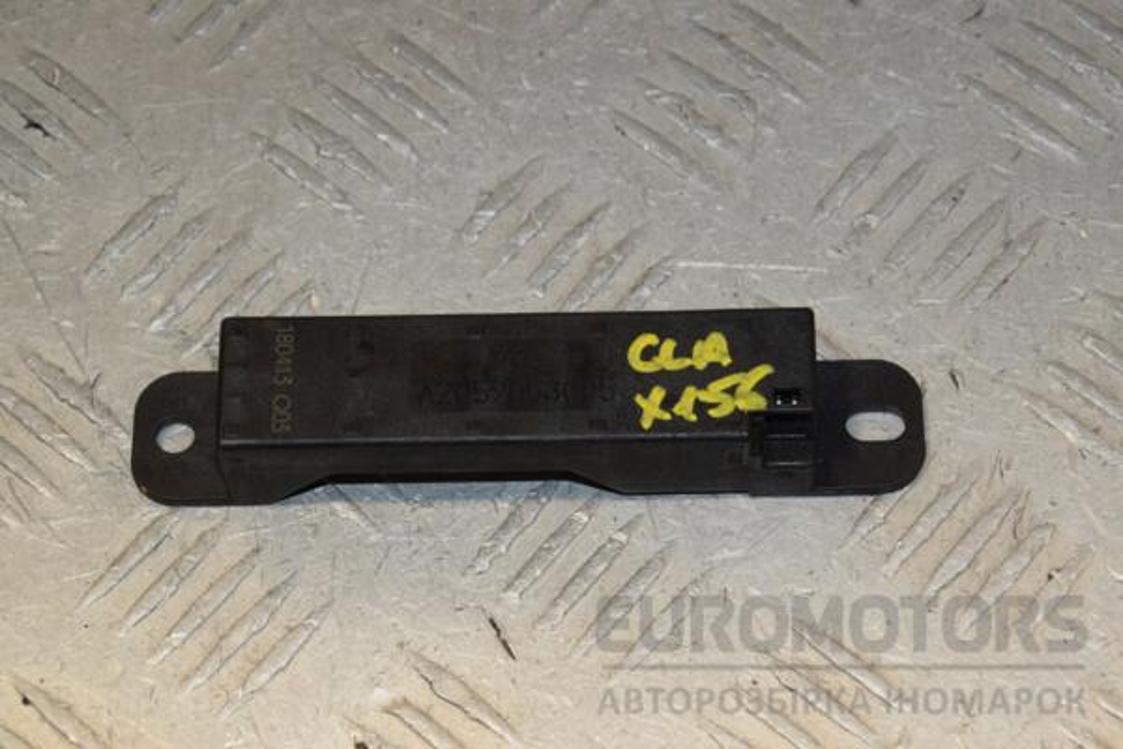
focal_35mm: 120
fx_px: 3743
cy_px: 374
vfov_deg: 11.4
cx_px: 562
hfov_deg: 17.1
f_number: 9
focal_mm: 80
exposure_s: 1/200
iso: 800
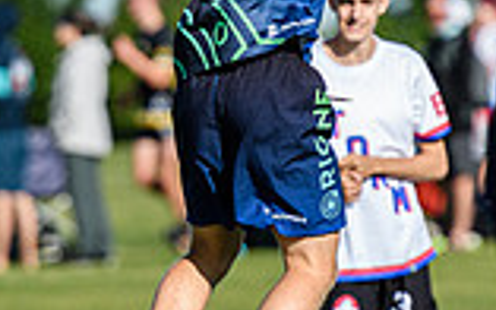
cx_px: 284
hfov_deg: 1.9
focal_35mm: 1133
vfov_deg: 1.2
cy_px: 21
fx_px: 15310
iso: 100
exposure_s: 1/1600
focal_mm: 200
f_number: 3.2
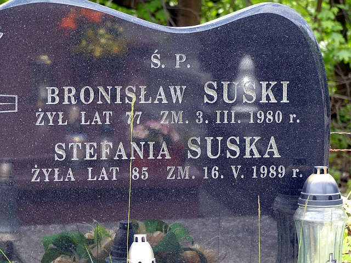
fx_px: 1622
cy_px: 132
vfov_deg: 9.3
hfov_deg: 12.3
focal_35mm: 160
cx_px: 176
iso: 100
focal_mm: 28.7
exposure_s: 1/125
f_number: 3.2
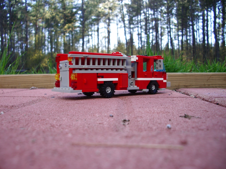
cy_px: 84
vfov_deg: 40.7
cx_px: 113
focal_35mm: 35
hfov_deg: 52.6
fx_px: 229
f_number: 2.6
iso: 80
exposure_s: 1/160
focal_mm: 5.8
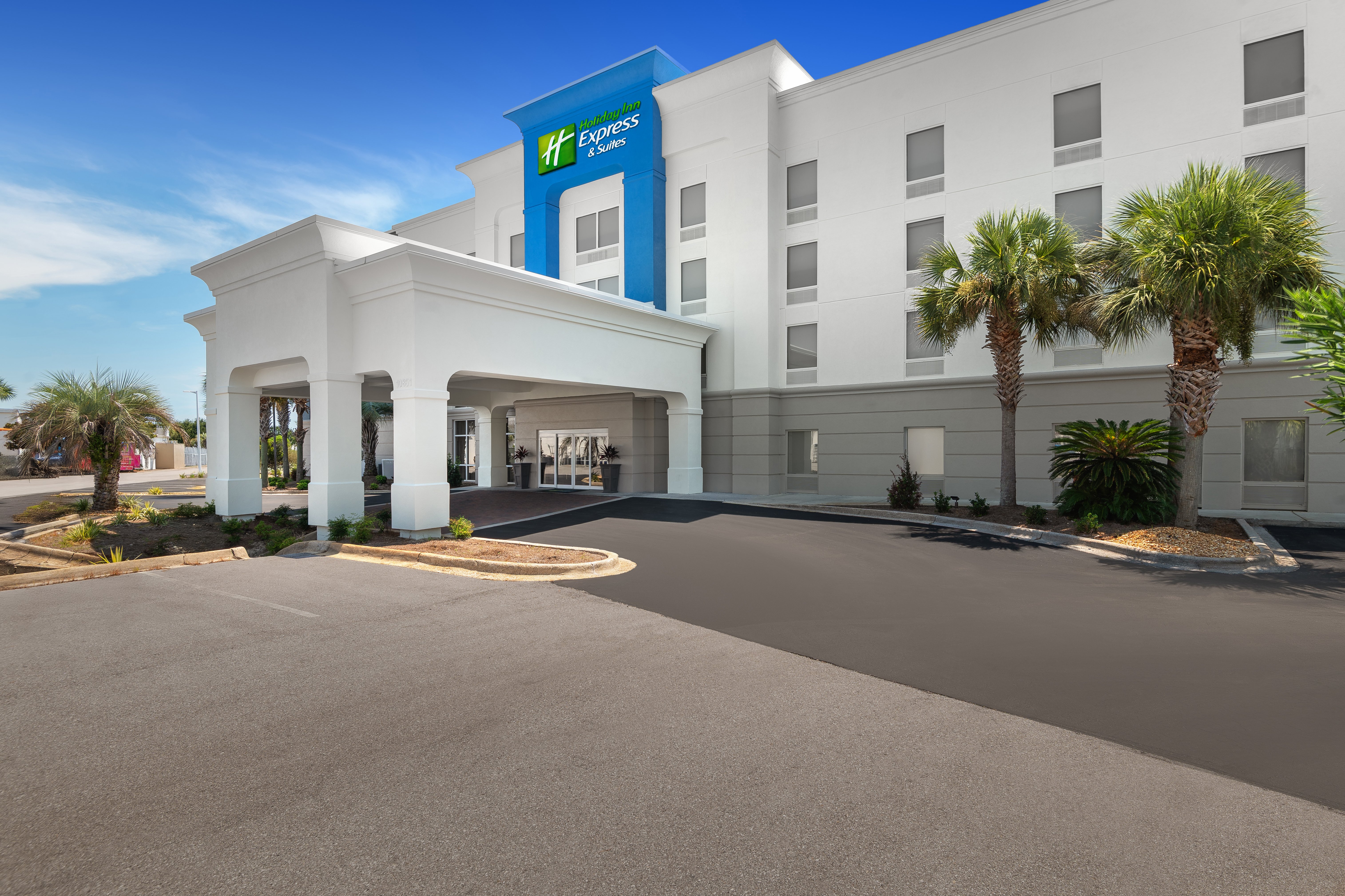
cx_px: 672
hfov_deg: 90.0
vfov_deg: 67.4
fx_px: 672
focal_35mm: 18
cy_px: 448
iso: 50
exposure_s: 1/160
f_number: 9
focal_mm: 18
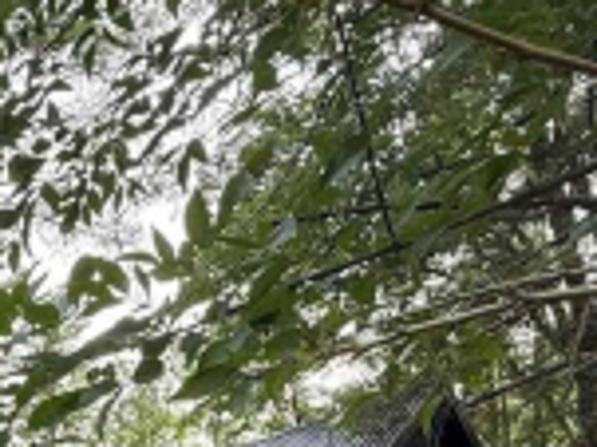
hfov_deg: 28.8
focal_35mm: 62
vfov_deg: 19.8
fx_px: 1068
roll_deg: -0.2
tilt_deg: +4.0
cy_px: 708
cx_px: -30
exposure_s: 1/171
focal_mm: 2.22
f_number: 2.2
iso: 64
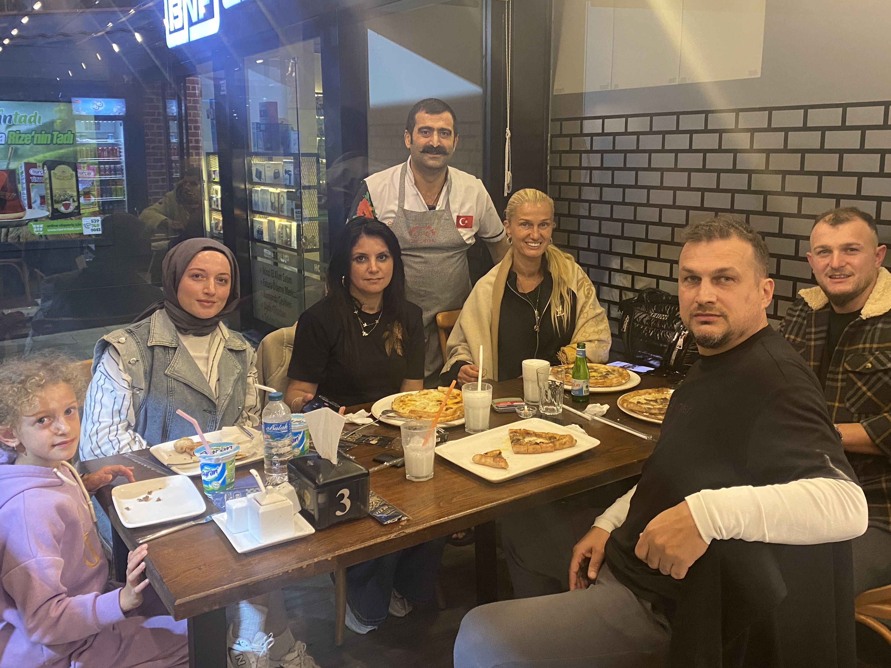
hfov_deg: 56.8
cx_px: 464
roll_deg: -0.3
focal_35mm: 32
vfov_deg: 44.1
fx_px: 824
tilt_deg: -10.3
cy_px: 294
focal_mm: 4.25
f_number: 1.8
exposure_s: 1/33
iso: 320
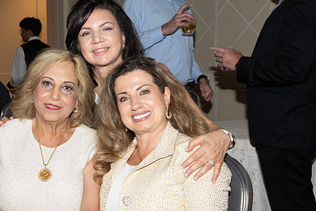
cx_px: 95
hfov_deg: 32.0
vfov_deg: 21.9
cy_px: 113
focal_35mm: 62
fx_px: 544
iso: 800
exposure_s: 1/100
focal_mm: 32
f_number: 5.6
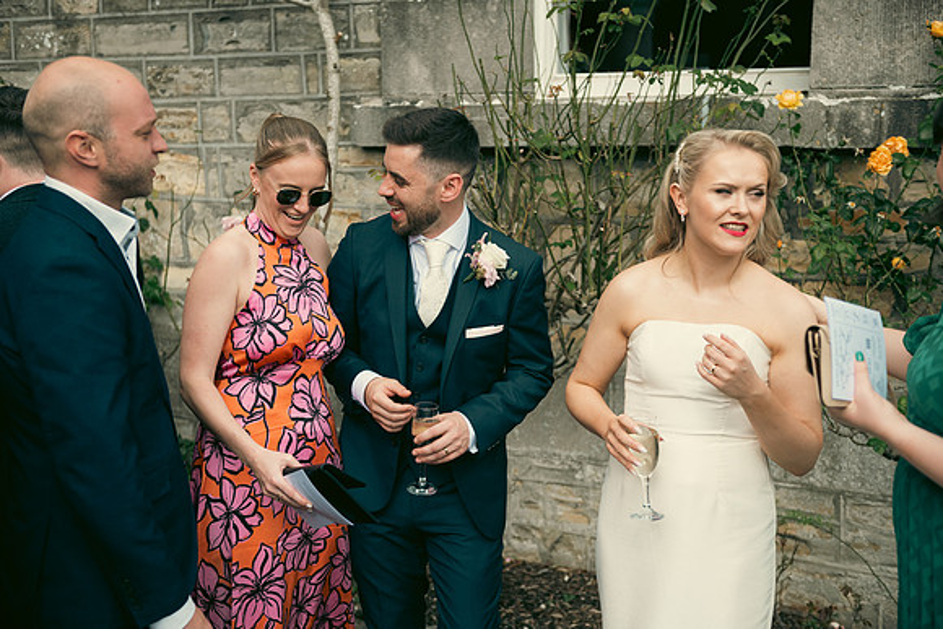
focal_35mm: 48
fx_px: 1258
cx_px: 472
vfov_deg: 28.1
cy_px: 314
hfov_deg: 41.1
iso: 100
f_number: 3.5
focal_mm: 48
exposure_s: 1/1000
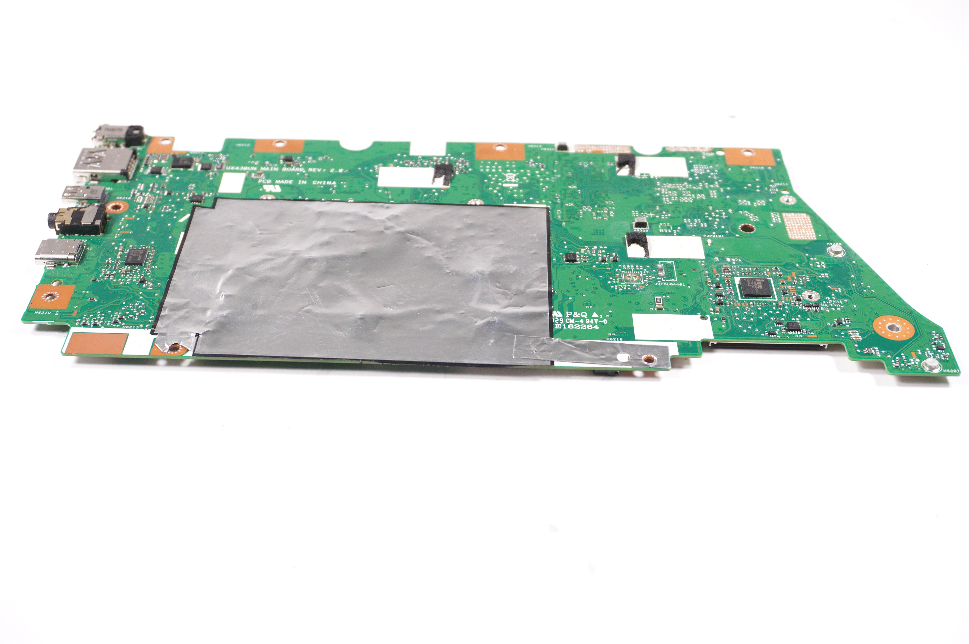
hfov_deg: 41.1
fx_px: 1291
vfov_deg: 28.0
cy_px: 322
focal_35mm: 48
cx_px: 484
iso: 1000
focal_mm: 32
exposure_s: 1/250
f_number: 6.3
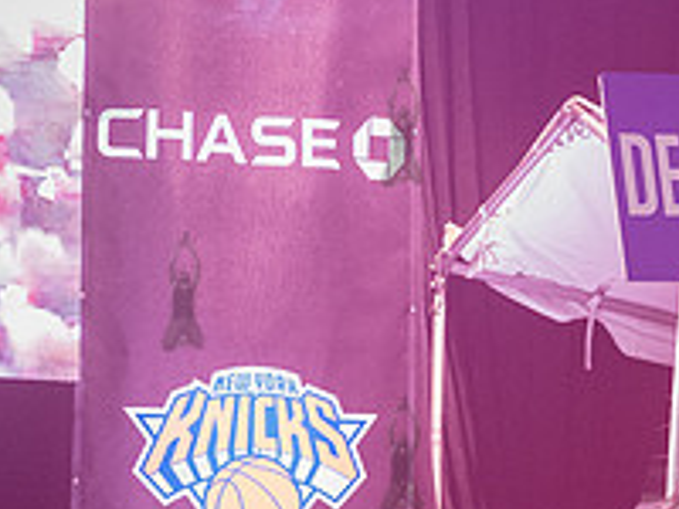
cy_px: 290
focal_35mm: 223
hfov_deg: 8.8
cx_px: 839
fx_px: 4374
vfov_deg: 6.7
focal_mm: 80
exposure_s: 1/160
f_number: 3.2
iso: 6400
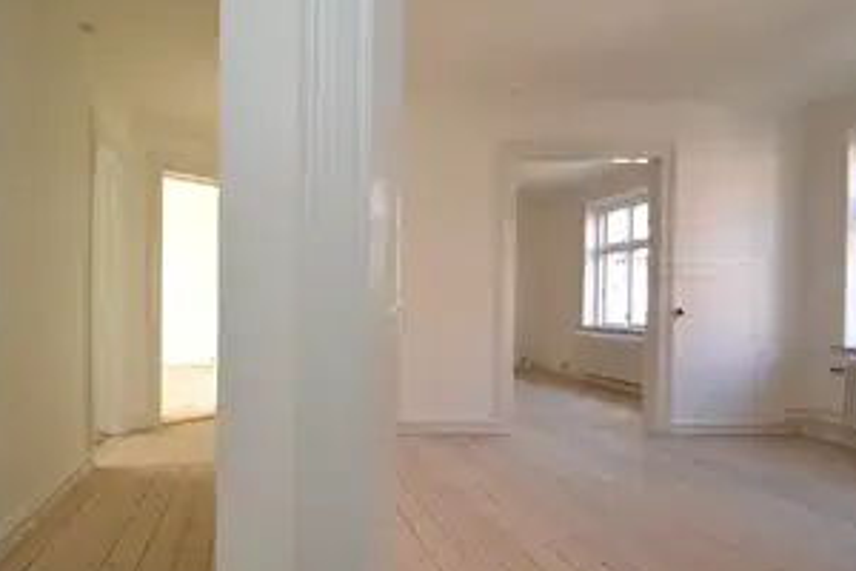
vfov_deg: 59.5
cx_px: 265
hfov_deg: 77.8
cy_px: 300
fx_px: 499
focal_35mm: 21
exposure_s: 1/80
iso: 400
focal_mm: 10
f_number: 4.5
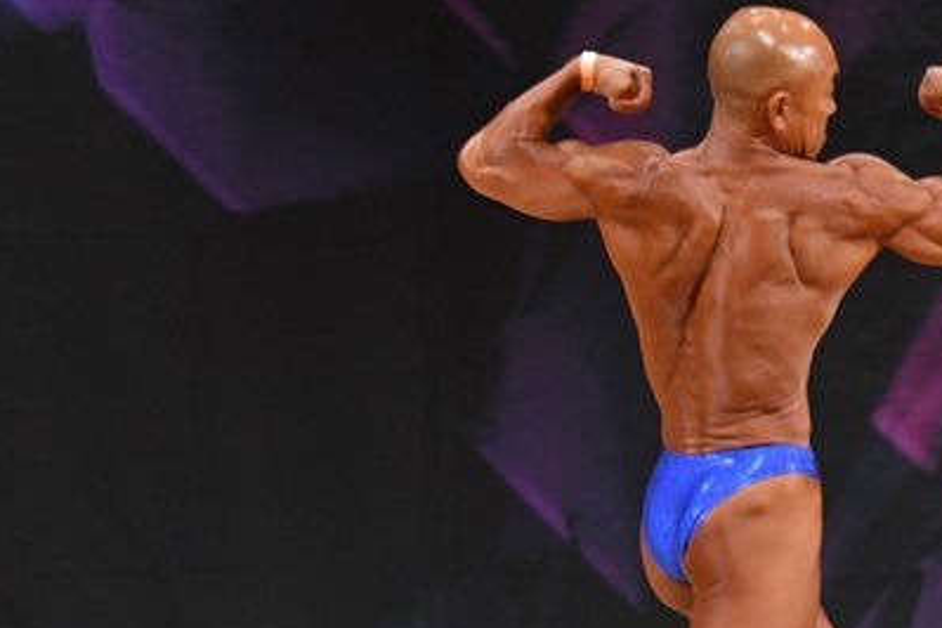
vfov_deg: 2.5
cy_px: 493
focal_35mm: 553
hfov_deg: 3.7
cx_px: 740
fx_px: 14469
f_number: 5.6
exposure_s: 1/400
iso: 3200
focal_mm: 190
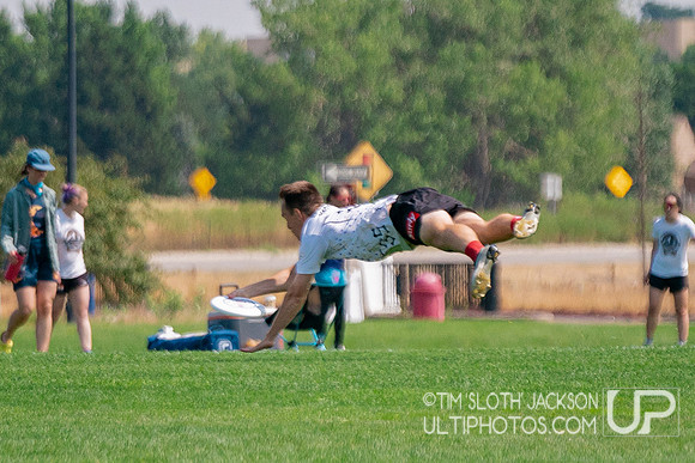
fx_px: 11978
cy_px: 308
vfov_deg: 2.2
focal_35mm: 620
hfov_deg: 3.3
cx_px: 431
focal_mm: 200
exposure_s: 1/12800
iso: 640
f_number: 2.8
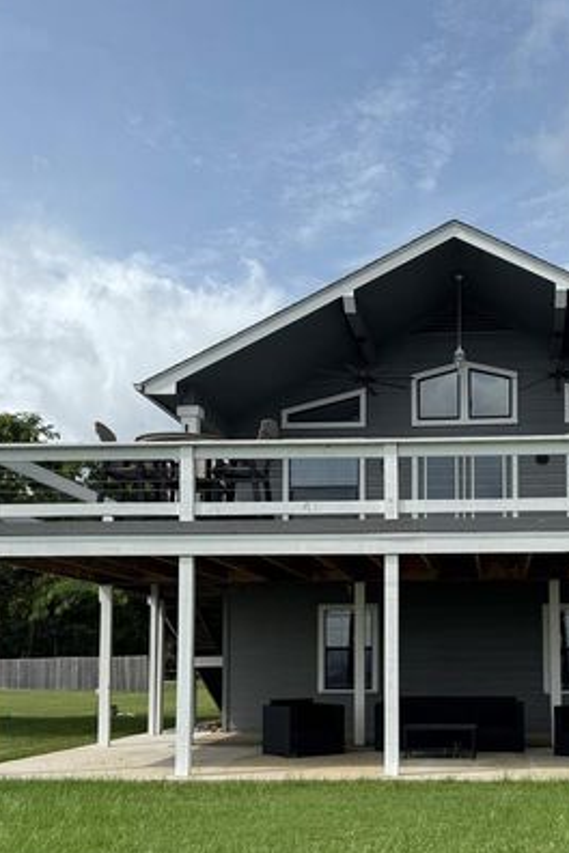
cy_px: 598
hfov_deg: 31.2
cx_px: 448
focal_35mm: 42
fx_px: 996
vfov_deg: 45.4
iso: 80
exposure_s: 1/4608
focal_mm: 6.76
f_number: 1.78
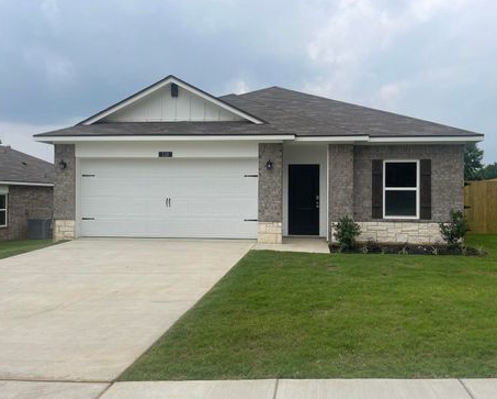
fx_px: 412
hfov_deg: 62.1
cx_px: 268
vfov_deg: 51.6
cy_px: 200
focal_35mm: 28
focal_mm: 4.2
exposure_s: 1/3731
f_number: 1.6
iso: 32
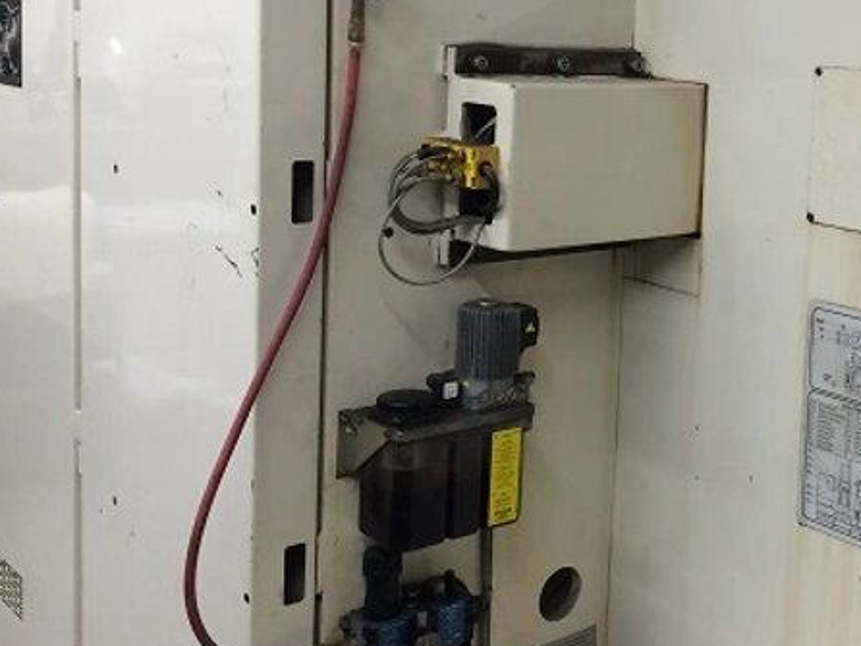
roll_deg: -1.0
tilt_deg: -11.0
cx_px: 732
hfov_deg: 35.2
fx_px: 1294
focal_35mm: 52
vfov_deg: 27.7
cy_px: 172
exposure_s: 1/30
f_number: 2.2
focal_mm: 4.15
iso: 64
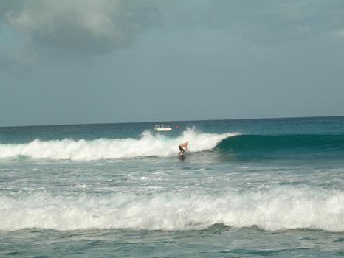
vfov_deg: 11.2
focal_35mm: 133
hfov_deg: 14.8
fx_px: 1322
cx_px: 173
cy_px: 150
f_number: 8.2
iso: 50
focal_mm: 23.4
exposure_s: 1/353
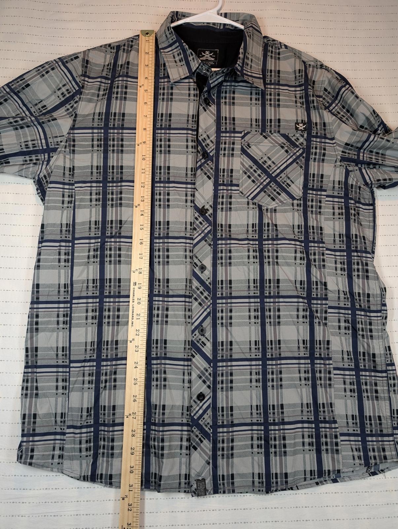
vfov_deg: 71.5
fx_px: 367
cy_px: 264
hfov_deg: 56.9
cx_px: 199
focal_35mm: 24
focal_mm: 6.9
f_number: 1.68
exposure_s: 1/120
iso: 42
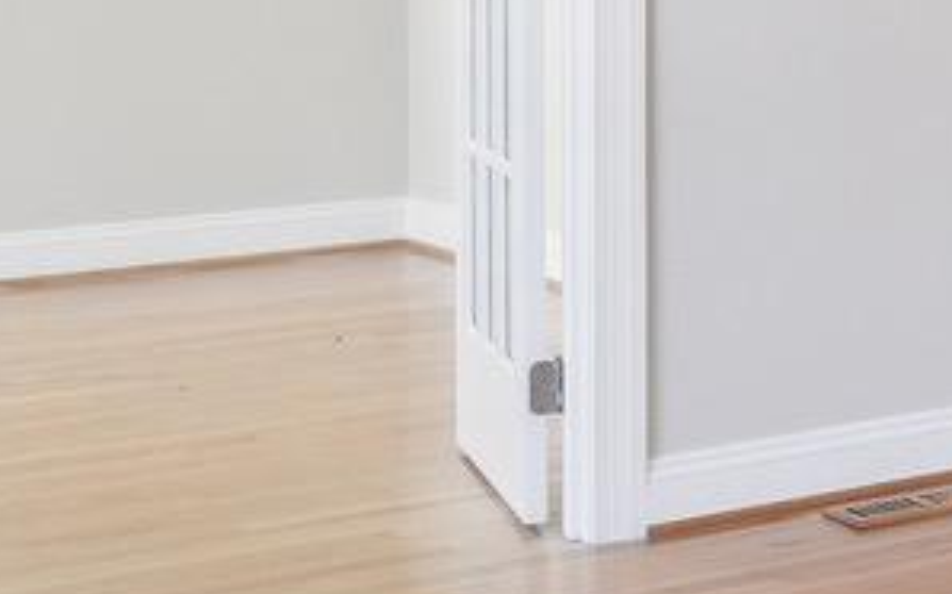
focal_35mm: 112
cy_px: -145
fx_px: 2905
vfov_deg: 11.4
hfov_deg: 15.0
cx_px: 1917
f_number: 8
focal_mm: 16
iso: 500
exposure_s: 1/30
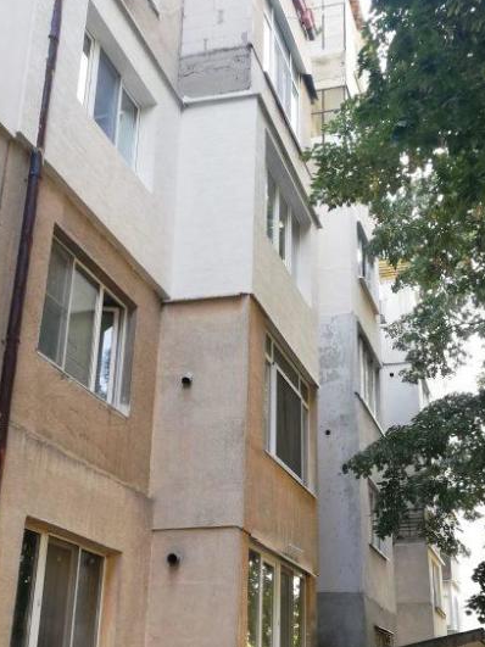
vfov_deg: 38.9
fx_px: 916
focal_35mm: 49
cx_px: 290
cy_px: 328
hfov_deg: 29.6
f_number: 2.2
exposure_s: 1/50
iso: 64
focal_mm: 3.81
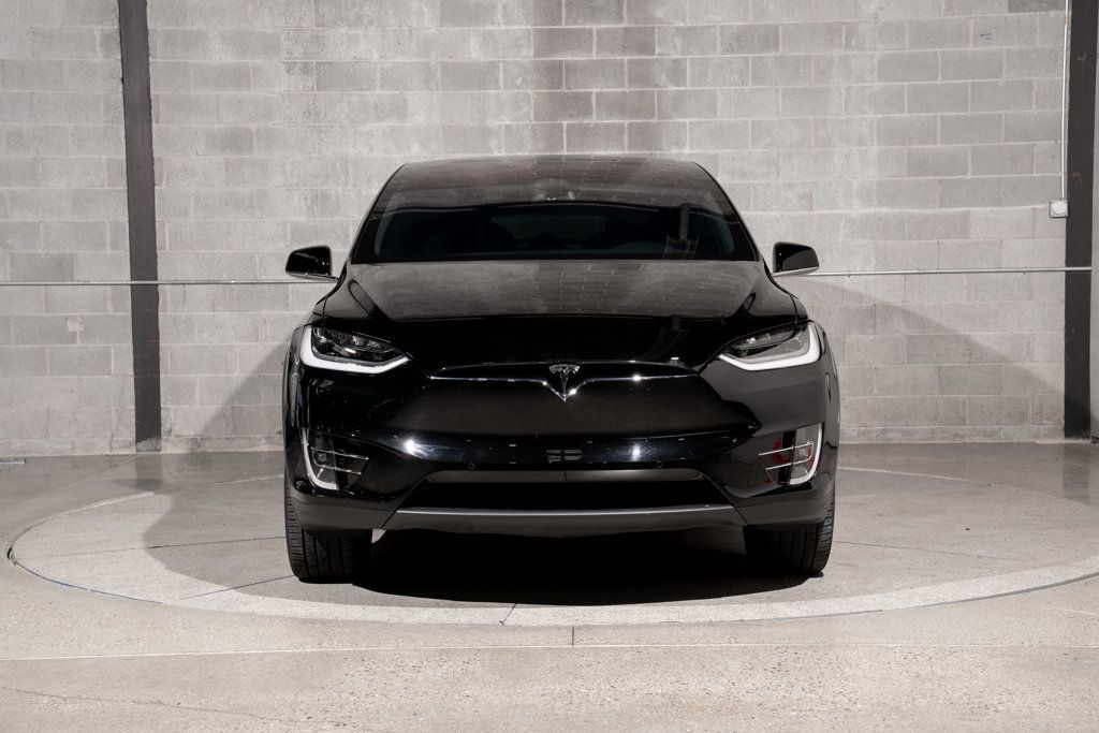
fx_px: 1638
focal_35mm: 54
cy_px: 366
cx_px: 550
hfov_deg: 37.1
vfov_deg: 25.2
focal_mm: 53
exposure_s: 1/50
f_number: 6.3
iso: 250
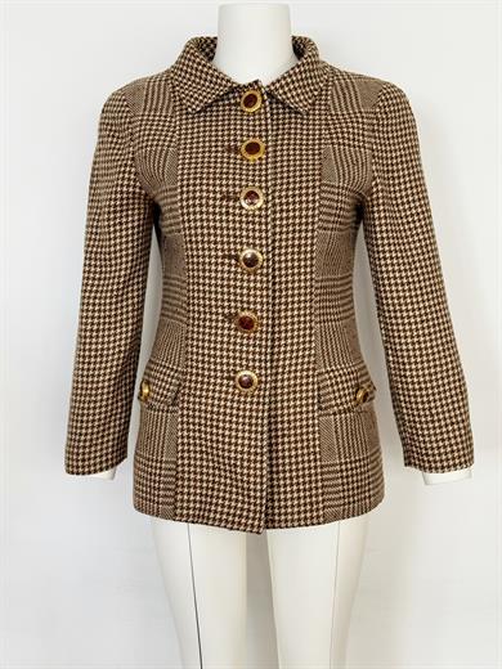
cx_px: 251
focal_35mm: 48
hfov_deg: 30.3
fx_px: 928
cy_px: 334
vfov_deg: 39.7
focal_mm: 6.76
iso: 80
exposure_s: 1/100
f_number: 1.78
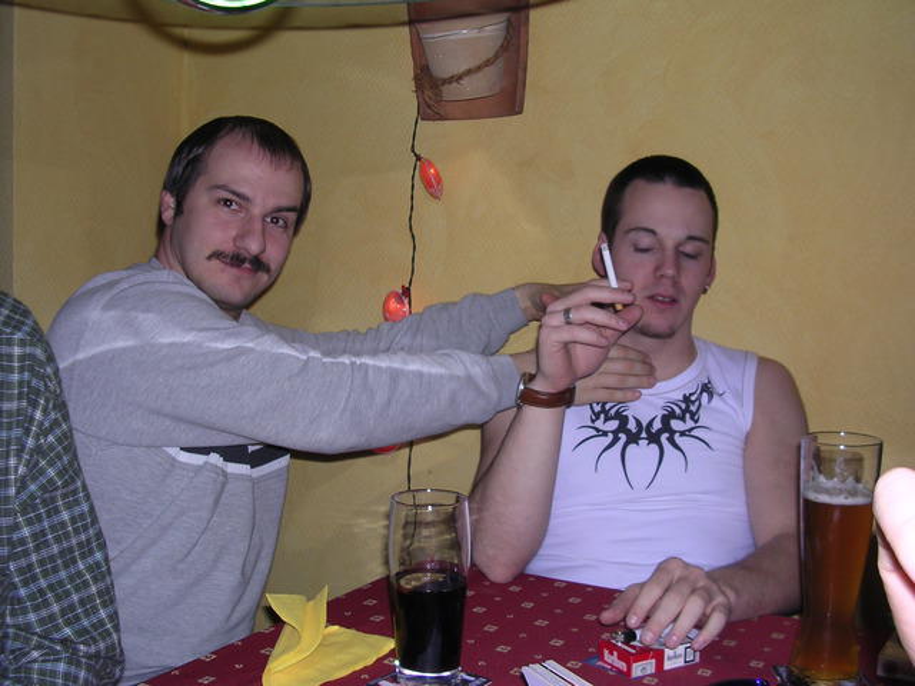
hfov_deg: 49.0
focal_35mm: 38
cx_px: 458
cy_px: 343
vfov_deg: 37.7
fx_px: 1004
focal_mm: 5.8
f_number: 2.8
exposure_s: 1/60.1
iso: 100
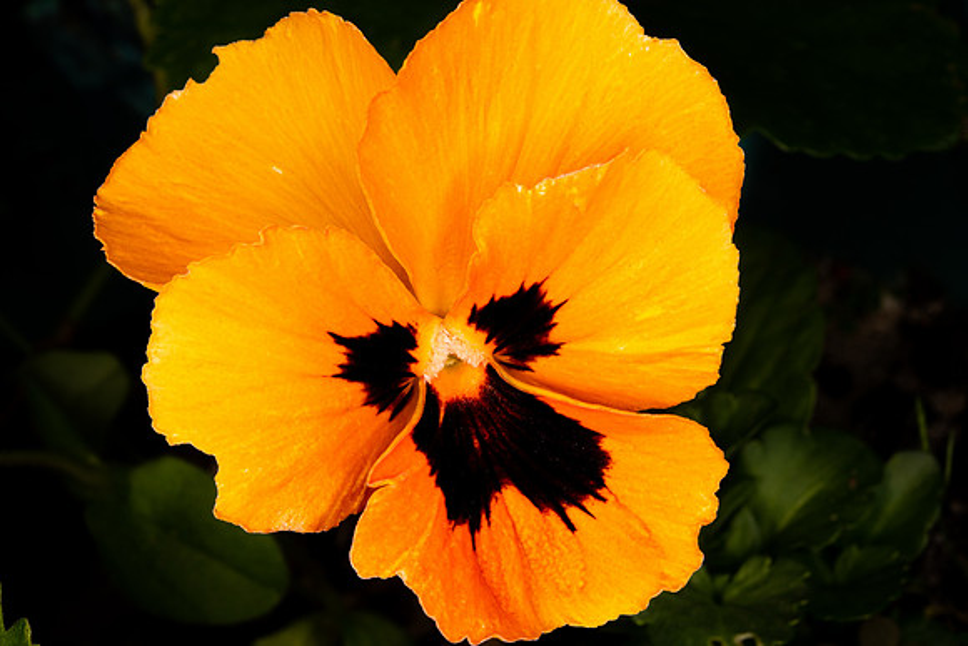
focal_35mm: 64
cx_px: 509
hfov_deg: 31.5
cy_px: 311
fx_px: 1719
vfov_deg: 21.3
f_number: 36
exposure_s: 1/125
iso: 100
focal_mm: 60
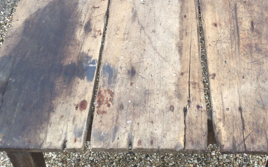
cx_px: 161
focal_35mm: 55
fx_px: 402
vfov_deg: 23.5
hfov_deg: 36.8
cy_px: 63
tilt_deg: -49.6
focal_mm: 3.3
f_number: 2.4
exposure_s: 1/120
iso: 25
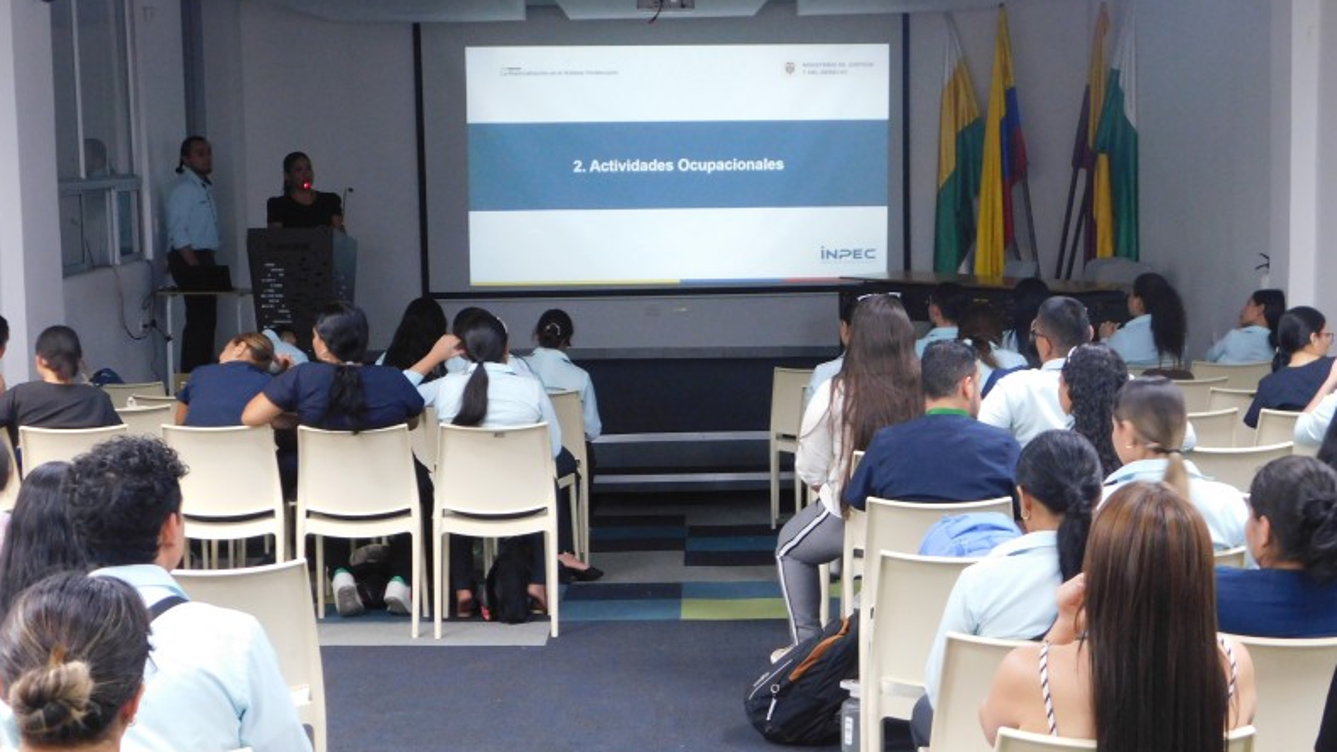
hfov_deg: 32.4
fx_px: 2304
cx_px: 664
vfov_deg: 18.5
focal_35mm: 65
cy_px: 434
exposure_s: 1/10
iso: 400
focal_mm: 10.4
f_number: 4
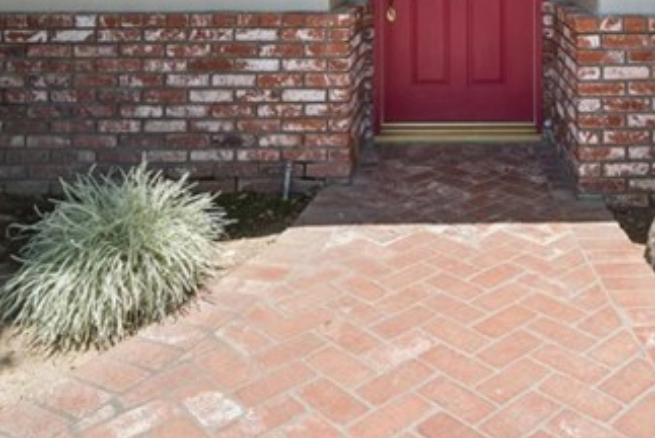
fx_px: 692
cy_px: -50
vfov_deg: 31.1
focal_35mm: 38
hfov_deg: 49.3
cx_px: 462
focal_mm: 12
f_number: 8
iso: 100
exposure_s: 1/125
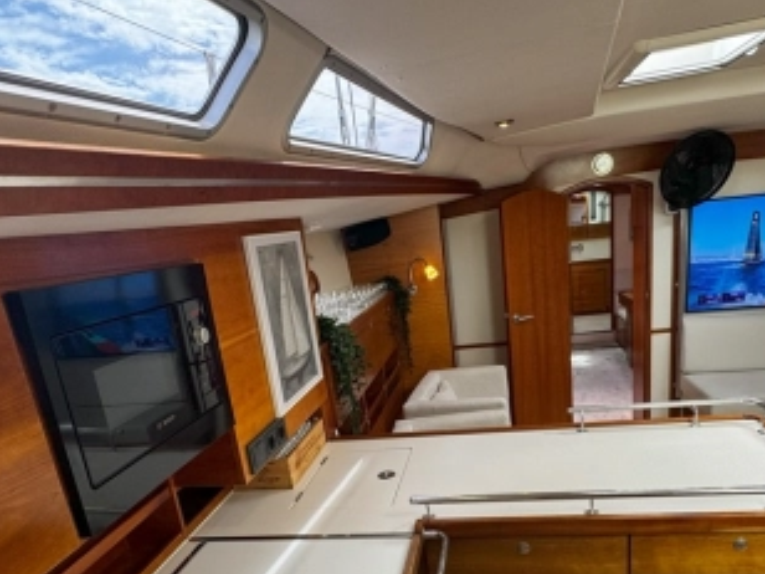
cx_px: 412
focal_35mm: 25
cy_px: 391
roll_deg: +7.1
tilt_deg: -16.0
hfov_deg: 69.3
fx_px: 552
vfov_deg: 53.6
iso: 100
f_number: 2.2
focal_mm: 2.22
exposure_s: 1/100
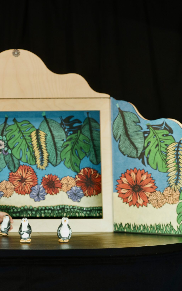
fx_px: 445
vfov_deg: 36.3
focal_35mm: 56
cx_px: -4
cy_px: 141
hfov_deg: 22.2
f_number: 2.8
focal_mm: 35
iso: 800
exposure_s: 1/125
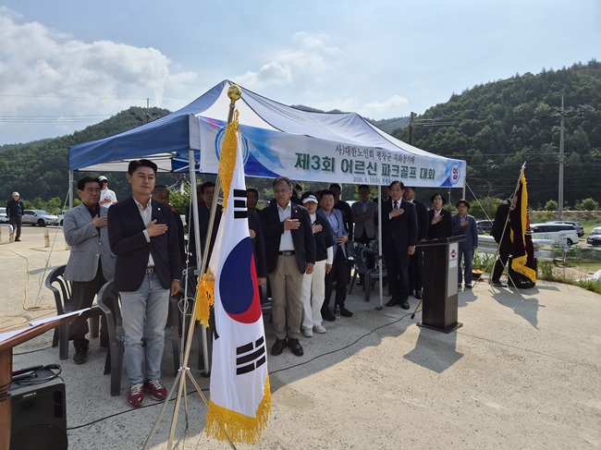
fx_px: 399
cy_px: 225
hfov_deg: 73.9
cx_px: 300
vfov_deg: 58.8
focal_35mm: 23
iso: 50
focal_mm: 5.4
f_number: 1.8
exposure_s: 1/7696
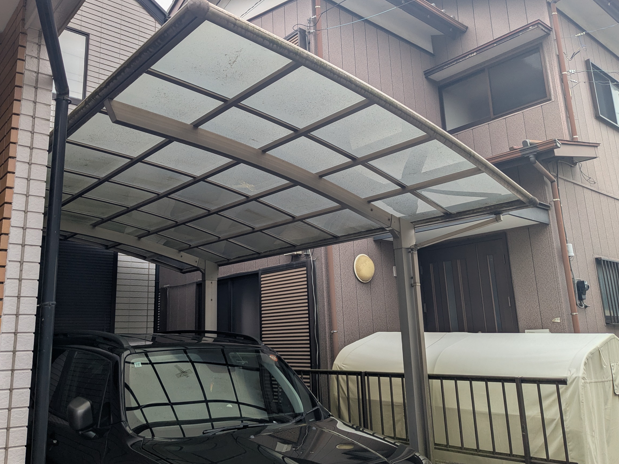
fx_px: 536
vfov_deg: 46.7
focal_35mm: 30
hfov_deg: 59.9
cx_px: 281
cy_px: 210
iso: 32
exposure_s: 1/754
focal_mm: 4.38
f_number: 1.73
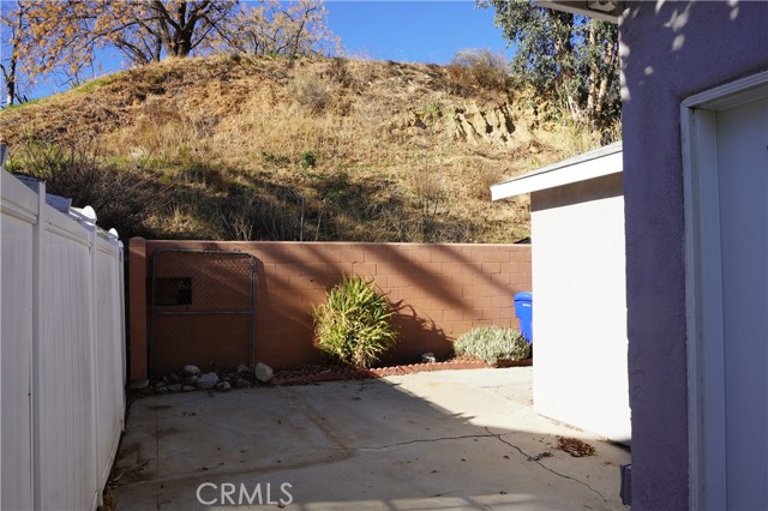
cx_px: 384
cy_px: 256
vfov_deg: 53.1
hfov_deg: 73.8
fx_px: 512
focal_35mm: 24
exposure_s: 1/125
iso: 100
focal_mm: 16
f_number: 9
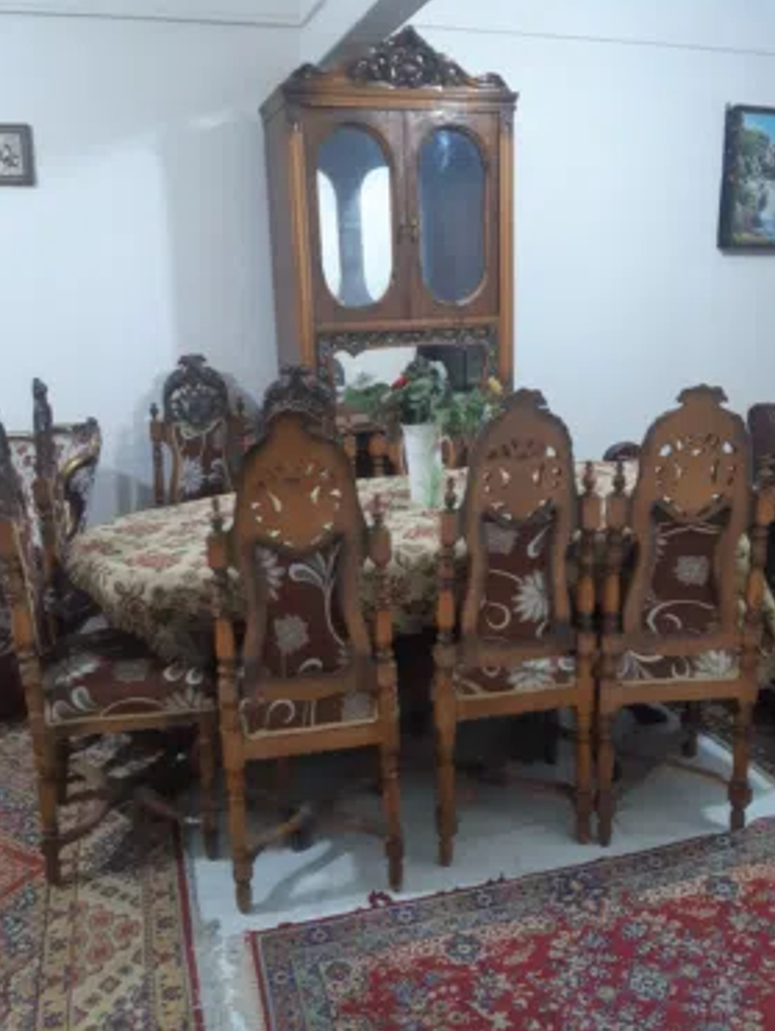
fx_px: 834
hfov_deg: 49.8
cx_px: 383
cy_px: 478
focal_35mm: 28
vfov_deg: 63.3
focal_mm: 3.92
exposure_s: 1/50
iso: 200
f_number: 1.7
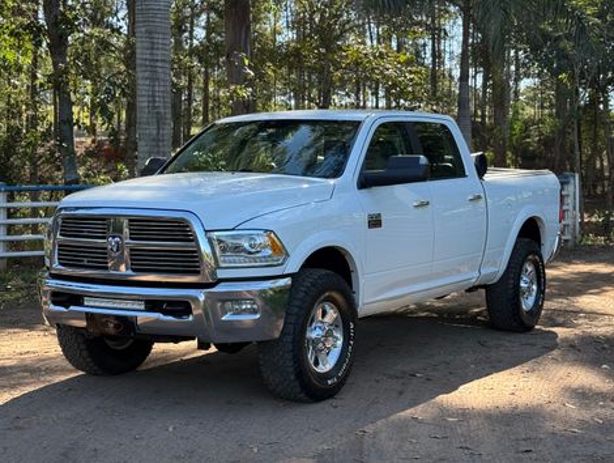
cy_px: 232
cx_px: 307
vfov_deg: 30.3
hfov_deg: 39.6
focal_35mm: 48
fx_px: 853
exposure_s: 1/810
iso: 64
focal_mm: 6.76
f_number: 1.78
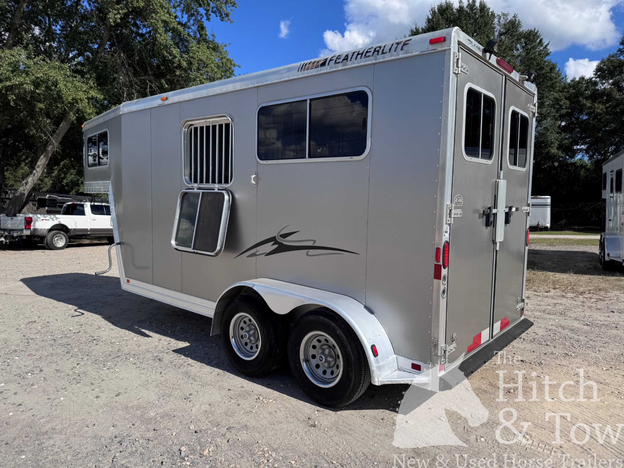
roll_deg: +0.1
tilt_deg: -3.0
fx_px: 433
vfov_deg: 56.8
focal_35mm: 24
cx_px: 312
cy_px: 234
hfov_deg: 71.6
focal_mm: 6.76
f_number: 1.78
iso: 80
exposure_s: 1/5814
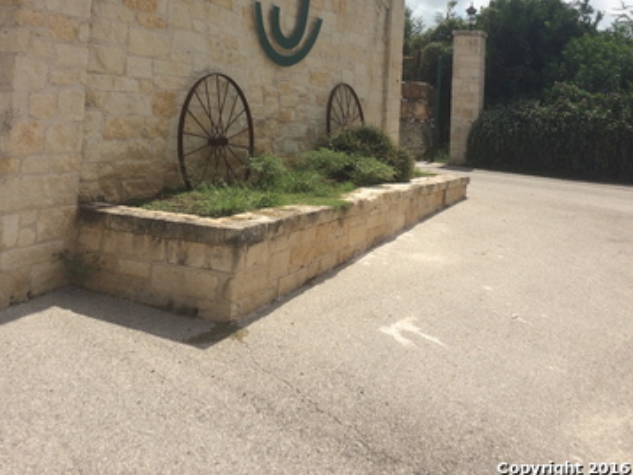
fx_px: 713
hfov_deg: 47.8
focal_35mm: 39
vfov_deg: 35.2
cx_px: 316
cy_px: 73
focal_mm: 4.15
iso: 32
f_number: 2.2
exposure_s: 1/4115
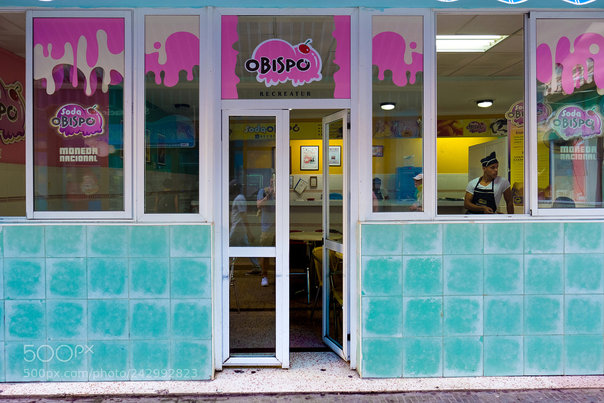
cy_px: 202
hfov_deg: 73.7
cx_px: 302
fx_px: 403
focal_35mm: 24
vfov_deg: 53.1
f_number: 5.6
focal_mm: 16
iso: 800
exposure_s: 1/60
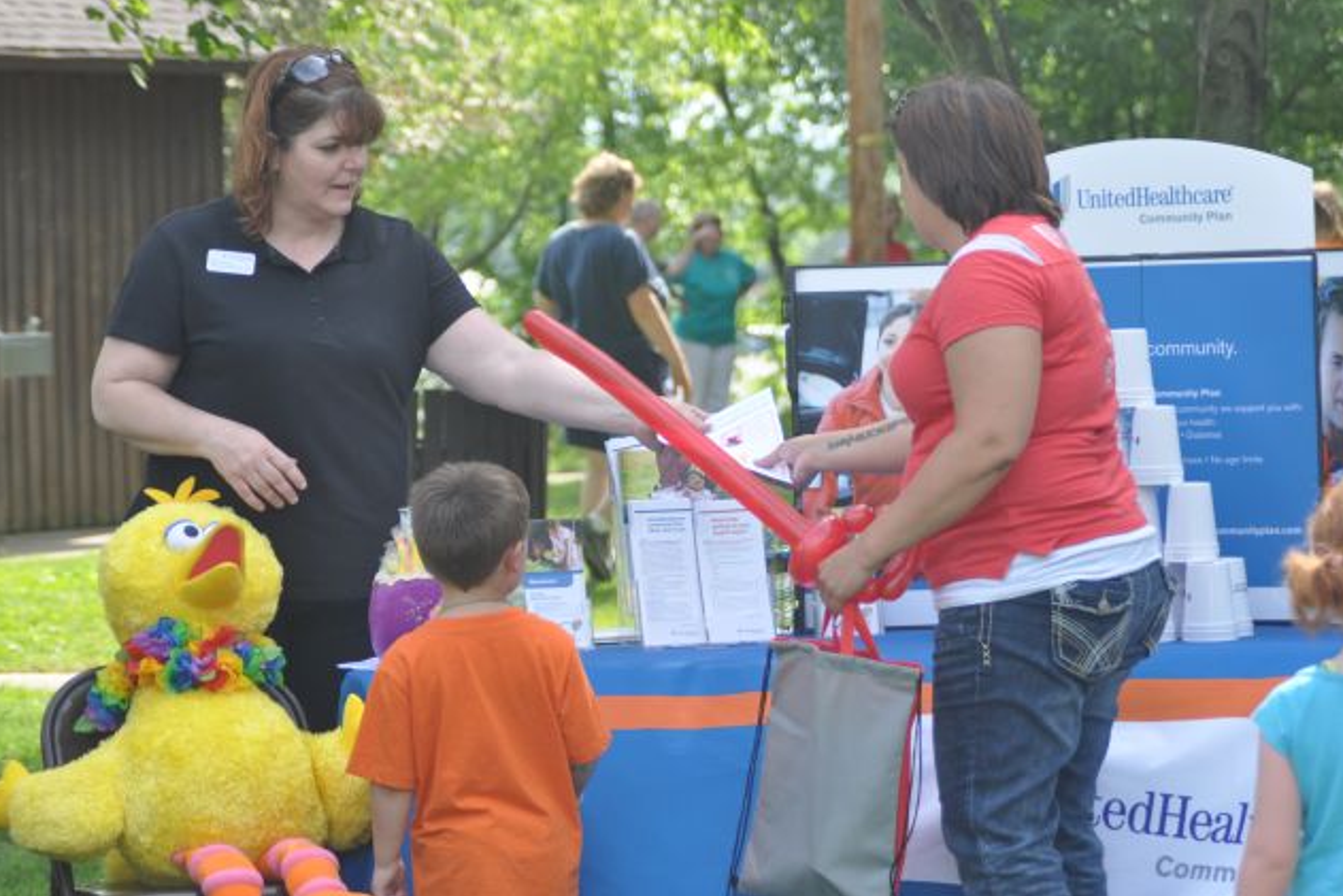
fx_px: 5951
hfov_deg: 12.9
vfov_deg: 8.6
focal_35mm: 160
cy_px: 446
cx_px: 668
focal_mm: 105
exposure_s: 1/400
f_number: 5
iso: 400
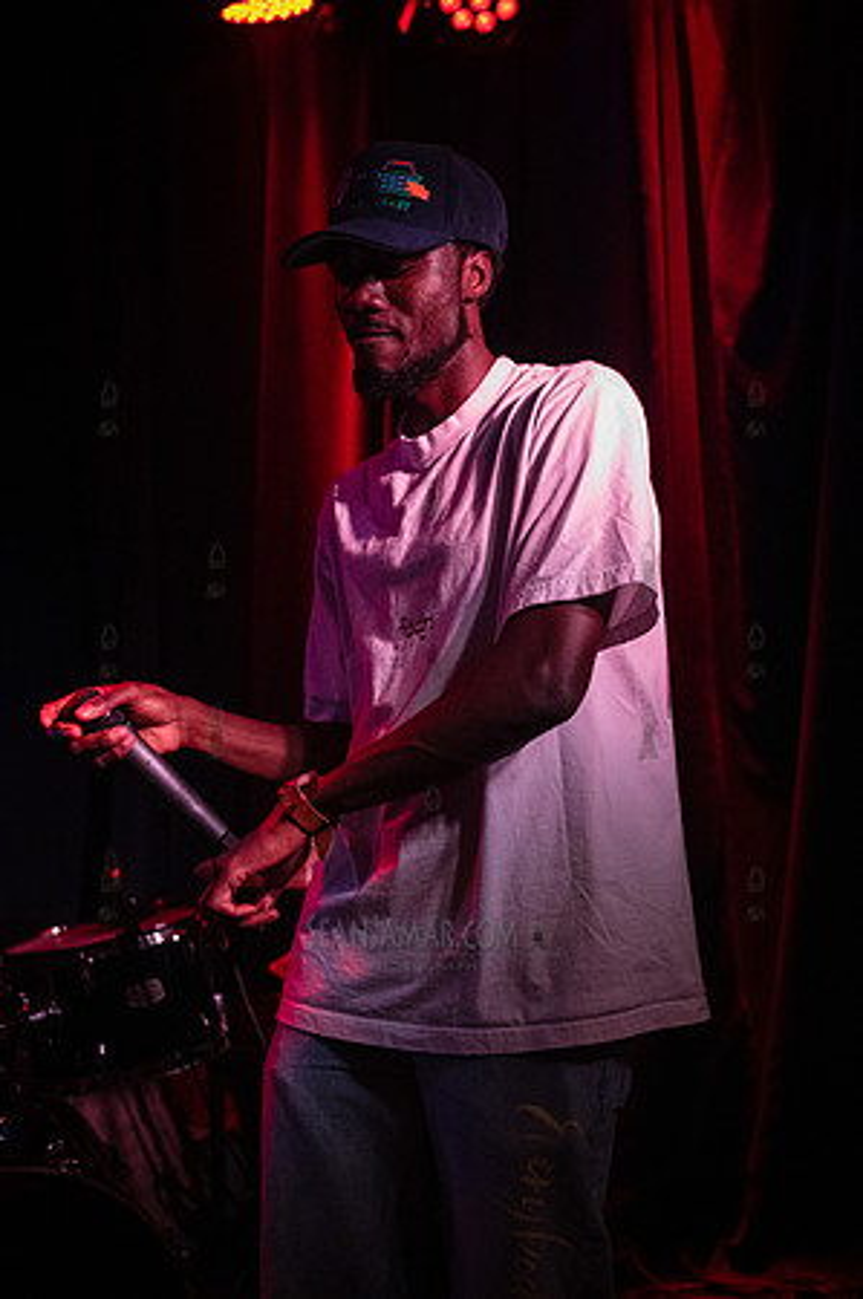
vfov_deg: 41.2
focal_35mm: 48
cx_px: 432
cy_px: 650
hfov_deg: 28.0
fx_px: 1730
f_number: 3.5
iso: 12800
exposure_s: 1/250
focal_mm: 48
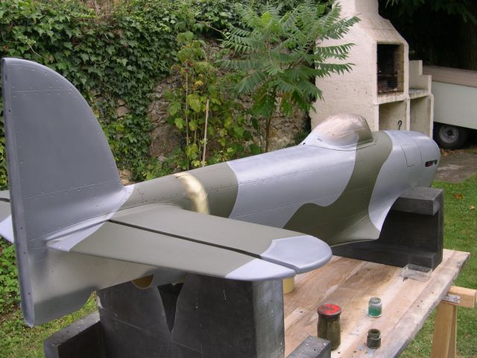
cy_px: 179
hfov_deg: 49.0
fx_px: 524
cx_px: 238
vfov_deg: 37.7
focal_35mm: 38
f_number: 2.8
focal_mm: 8
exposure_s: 1/252
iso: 100
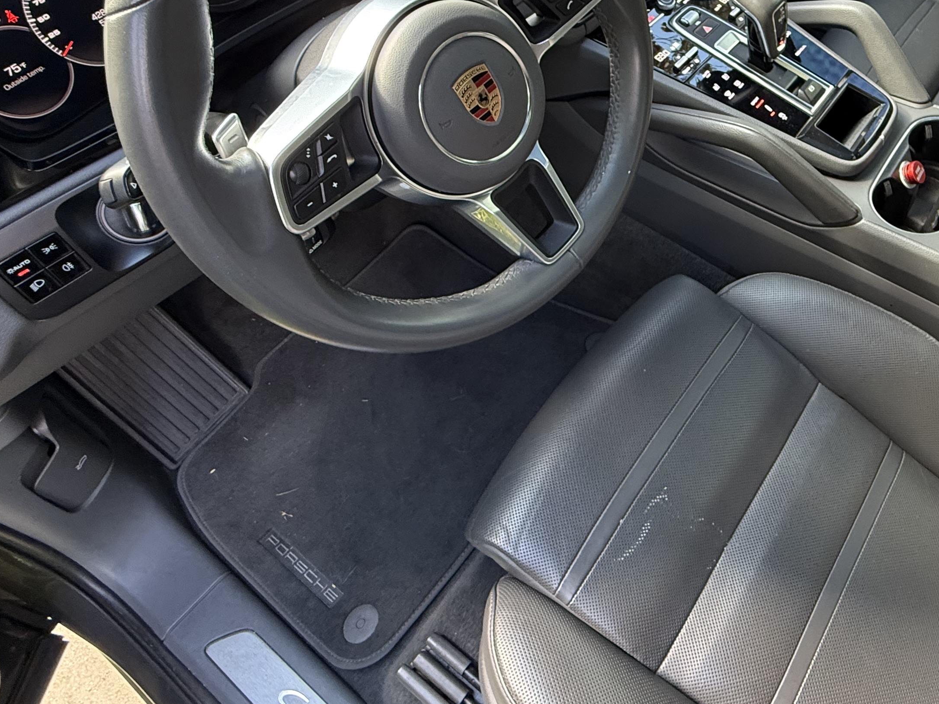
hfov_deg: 63.7
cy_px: 202
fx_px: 705
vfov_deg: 51.4
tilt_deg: -48.2
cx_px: 695
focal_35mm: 26
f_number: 2.2
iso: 320
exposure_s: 1/98
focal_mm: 2.22
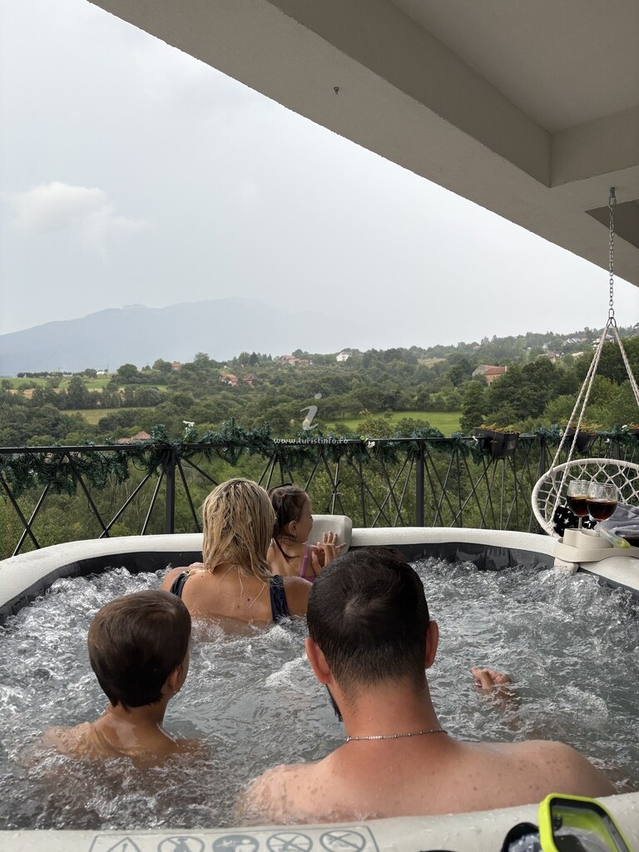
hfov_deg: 53.1
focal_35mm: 26
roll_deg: -0.7
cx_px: 320
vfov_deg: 67.3
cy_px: 426
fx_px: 640
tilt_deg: +0.6
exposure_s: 1/343
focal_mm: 5.96
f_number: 1.6
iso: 50
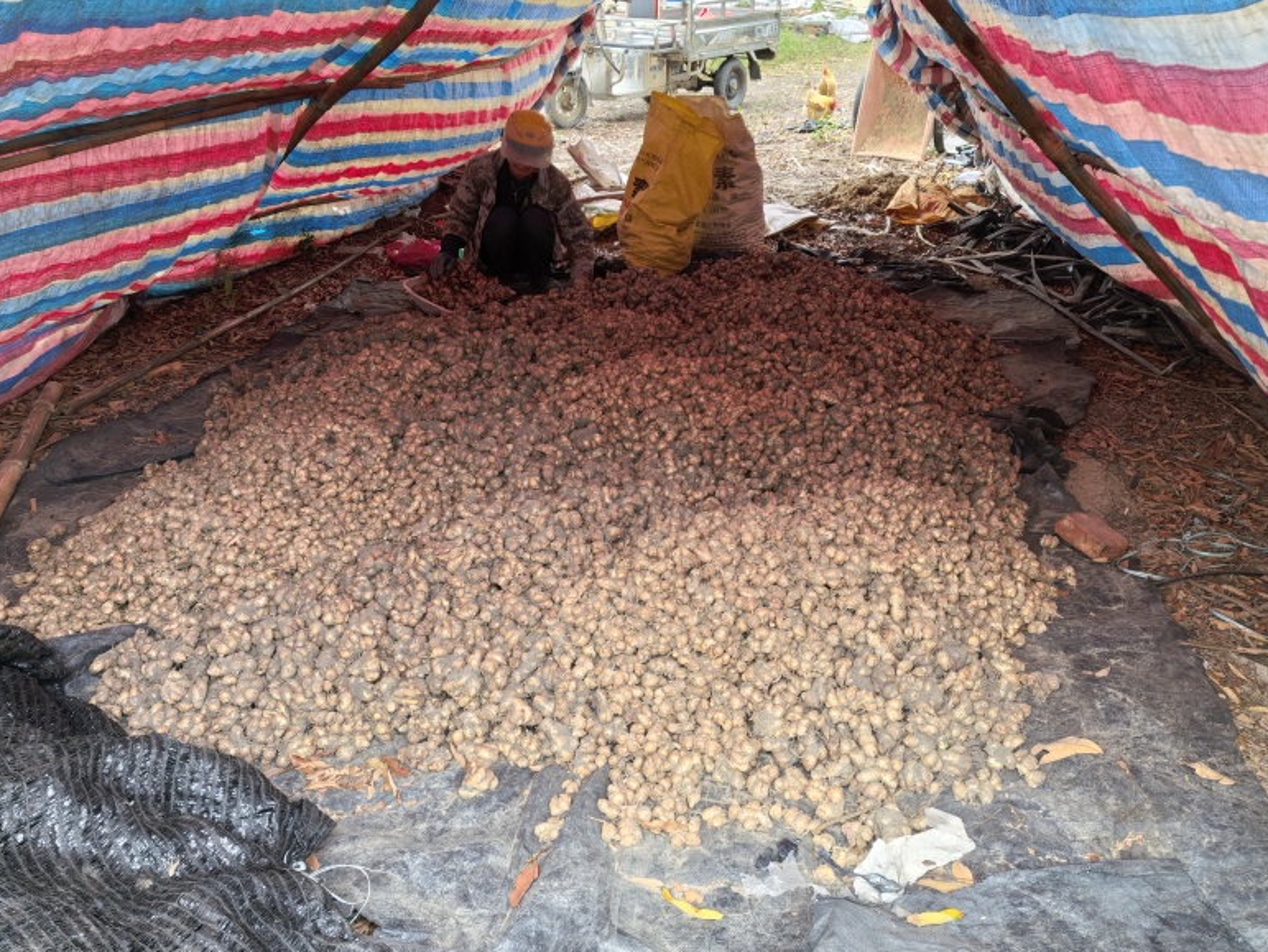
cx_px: 648
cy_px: 474
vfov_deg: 49.8
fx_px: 1026
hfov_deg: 63.4
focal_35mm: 28
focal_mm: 5.52
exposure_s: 1/50
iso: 100
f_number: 1.9
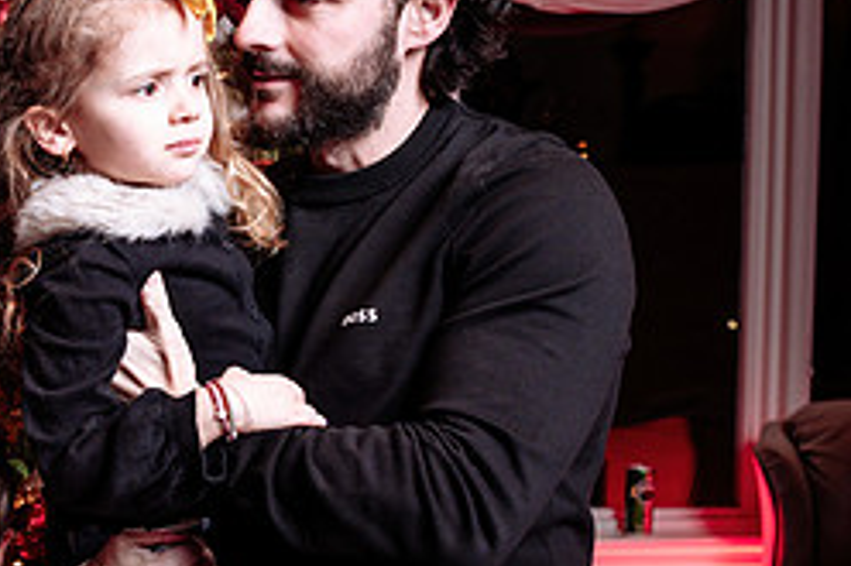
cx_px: -232
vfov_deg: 18.5
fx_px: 1724
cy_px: 442
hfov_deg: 24.5
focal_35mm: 73
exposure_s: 1/200
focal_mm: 28
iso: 500
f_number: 4.5
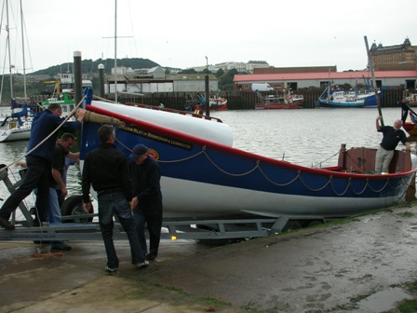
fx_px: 554
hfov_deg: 41.2
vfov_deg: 31.5
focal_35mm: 46
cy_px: 156
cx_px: 208
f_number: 3.5
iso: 62
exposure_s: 1/30
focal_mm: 7.7
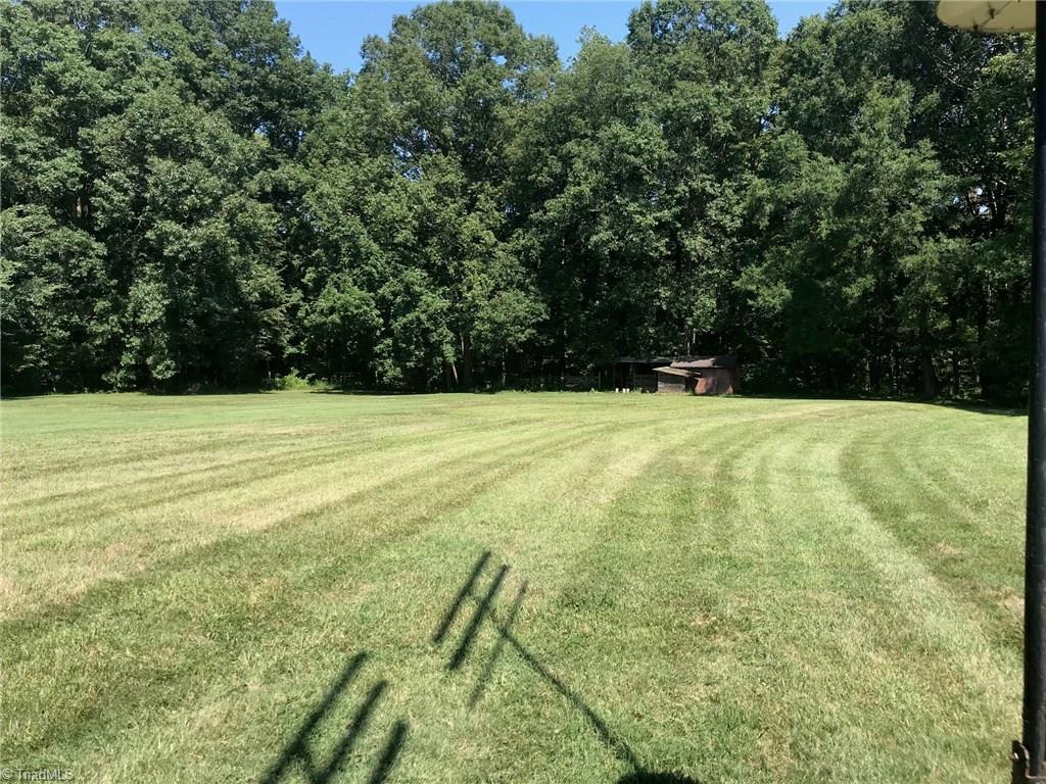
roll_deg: +2.0
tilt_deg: -3.1
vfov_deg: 49.7
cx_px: 523
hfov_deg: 63.4
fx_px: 846
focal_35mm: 28
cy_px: 392
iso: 20
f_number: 1.8
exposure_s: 1/1030
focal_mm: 3.99
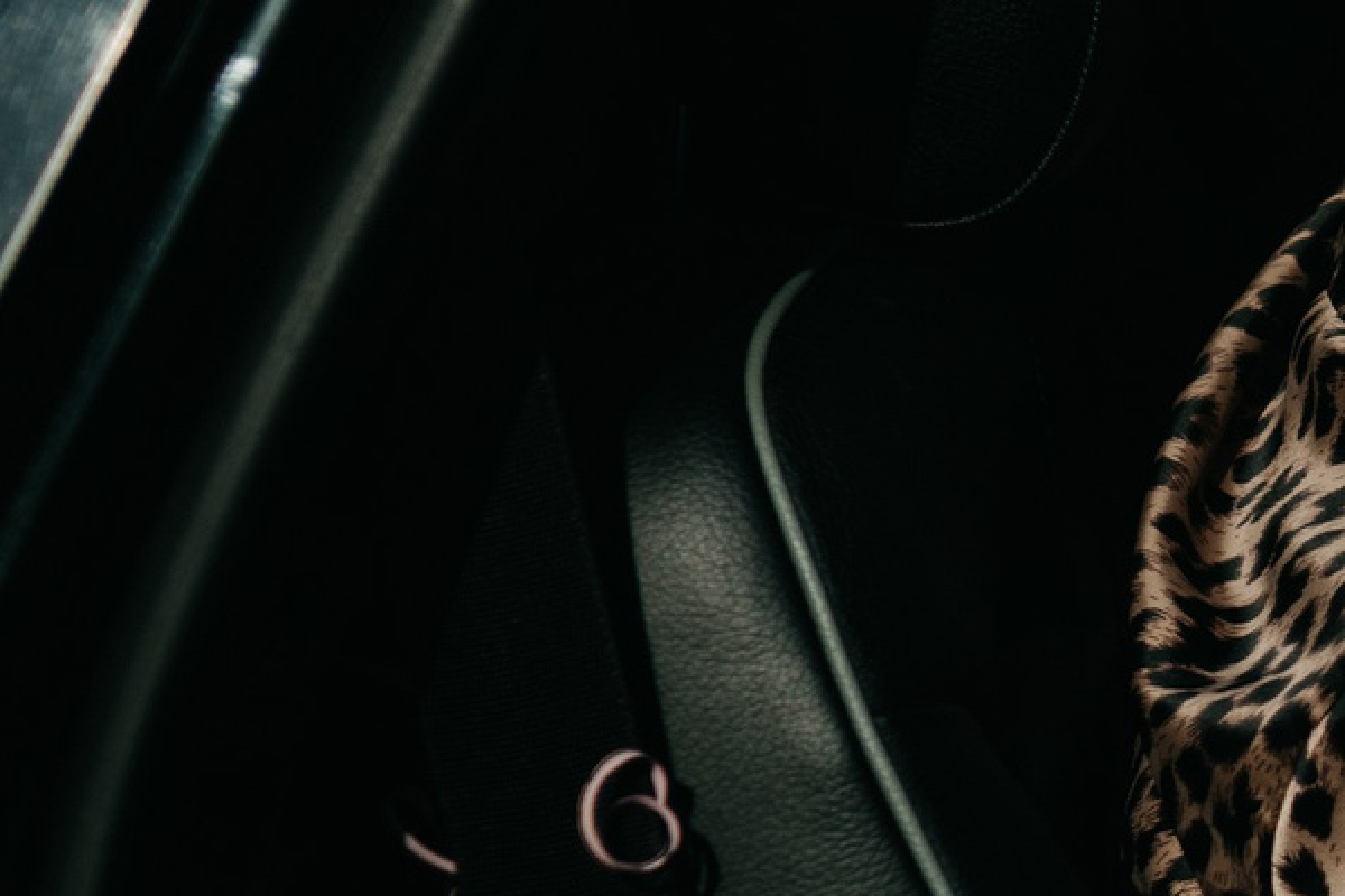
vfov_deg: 6.2
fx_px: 8294
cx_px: 2109
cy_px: 512
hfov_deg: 9.0
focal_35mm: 222
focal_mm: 52
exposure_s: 1/800
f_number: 3.2
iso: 64
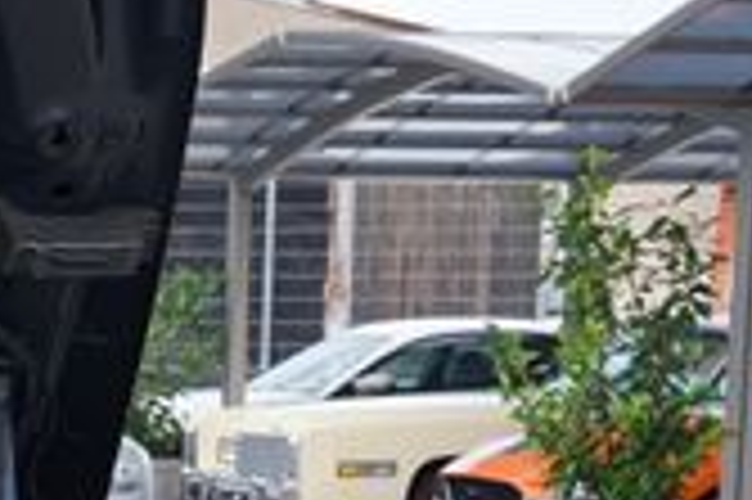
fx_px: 3589
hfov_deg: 10.8
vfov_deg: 7.7
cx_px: -829
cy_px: 854
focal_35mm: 172
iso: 100
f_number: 5.6
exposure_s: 1/125
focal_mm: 28
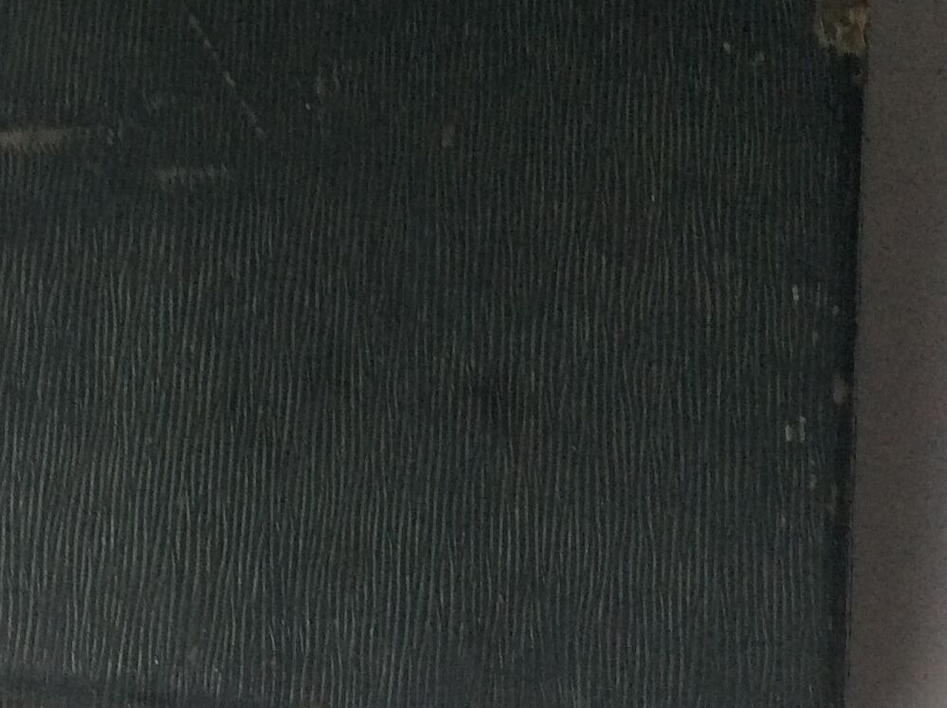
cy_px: 246
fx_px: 2267
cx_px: 38
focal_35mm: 83
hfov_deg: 22.8
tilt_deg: -53.6
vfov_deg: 17.7
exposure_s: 1/25
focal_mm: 3.3
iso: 80
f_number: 2.4
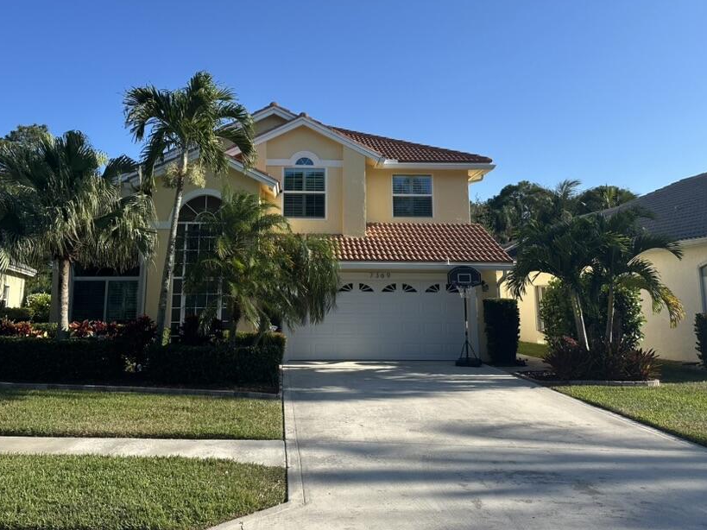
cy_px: 199
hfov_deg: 59.9
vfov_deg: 46.4
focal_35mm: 30
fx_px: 613
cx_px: 323
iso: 80
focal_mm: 6.86
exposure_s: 1/3247
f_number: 1.78
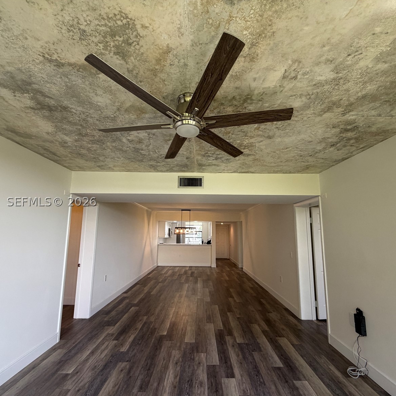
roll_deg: -0.6
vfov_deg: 84.0
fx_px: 220
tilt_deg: +8.9
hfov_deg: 84.0
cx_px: 201
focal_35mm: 17
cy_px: 202
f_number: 2.2
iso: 200
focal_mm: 2.22
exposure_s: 1/121
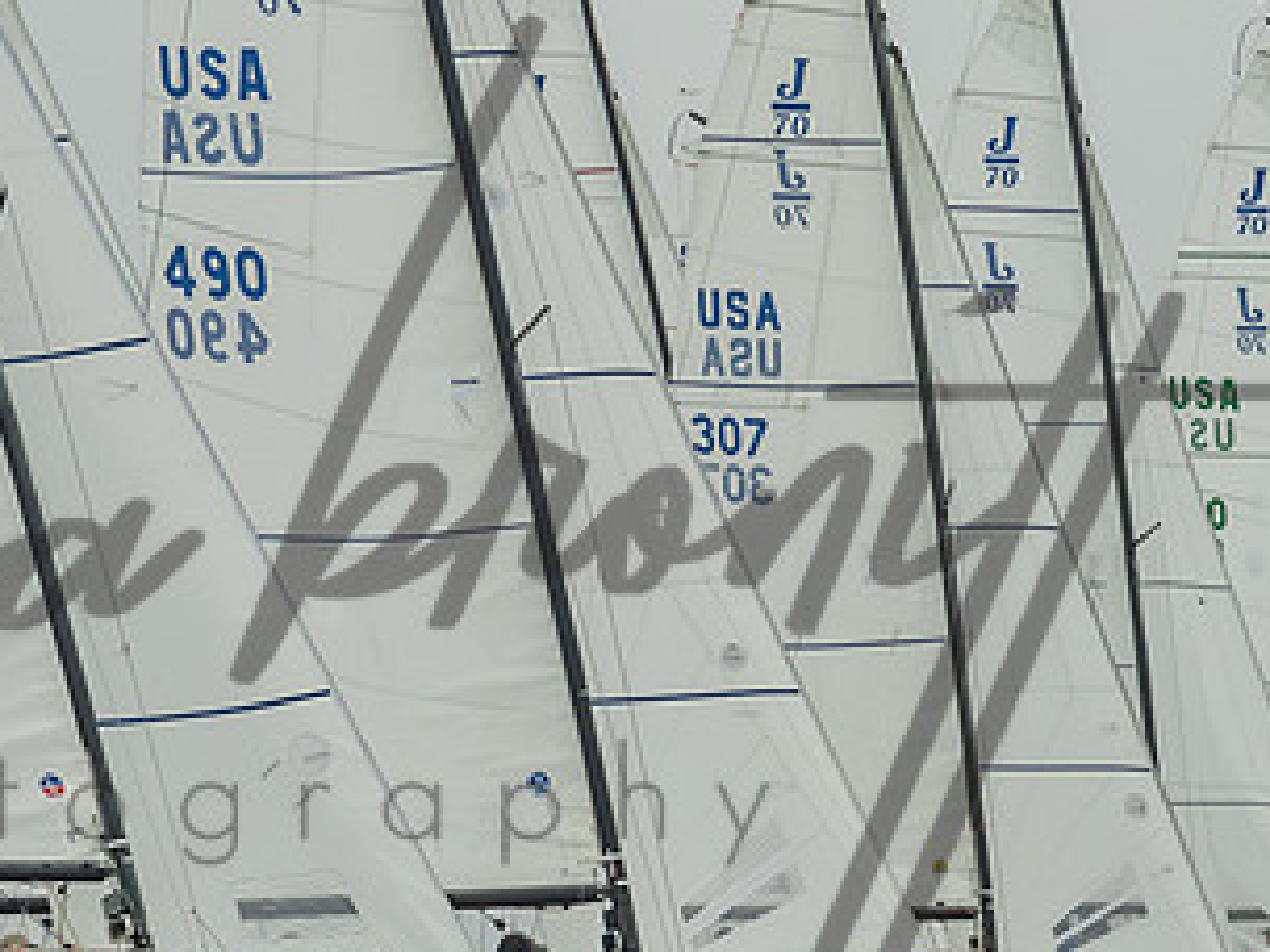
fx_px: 14272
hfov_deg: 5.1
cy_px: 463
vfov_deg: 3.8
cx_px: 651
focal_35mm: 389
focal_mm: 170
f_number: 9
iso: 800
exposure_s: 1/2000
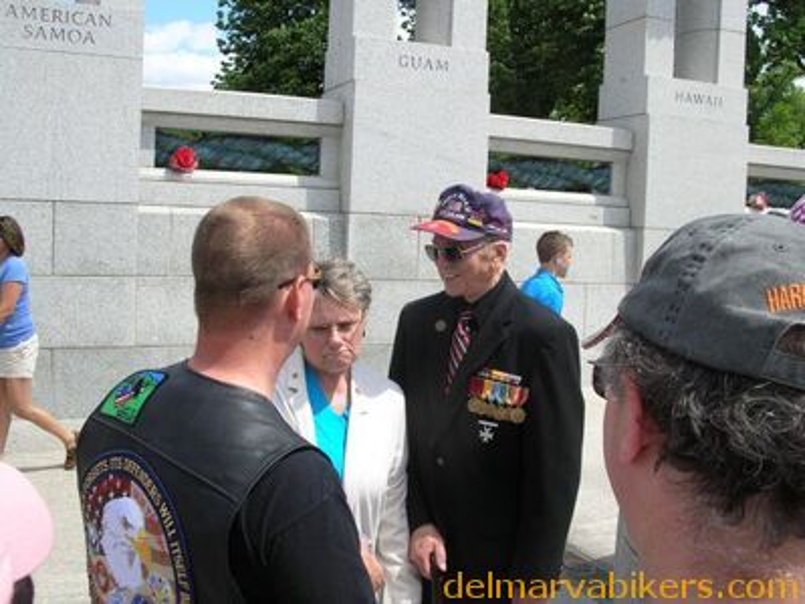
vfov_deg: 39.6
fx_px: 837
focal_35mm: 36
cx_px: 402
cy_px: 302
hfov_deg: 51.4
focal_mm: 6
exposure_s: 1/442
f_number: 3.7
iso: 50
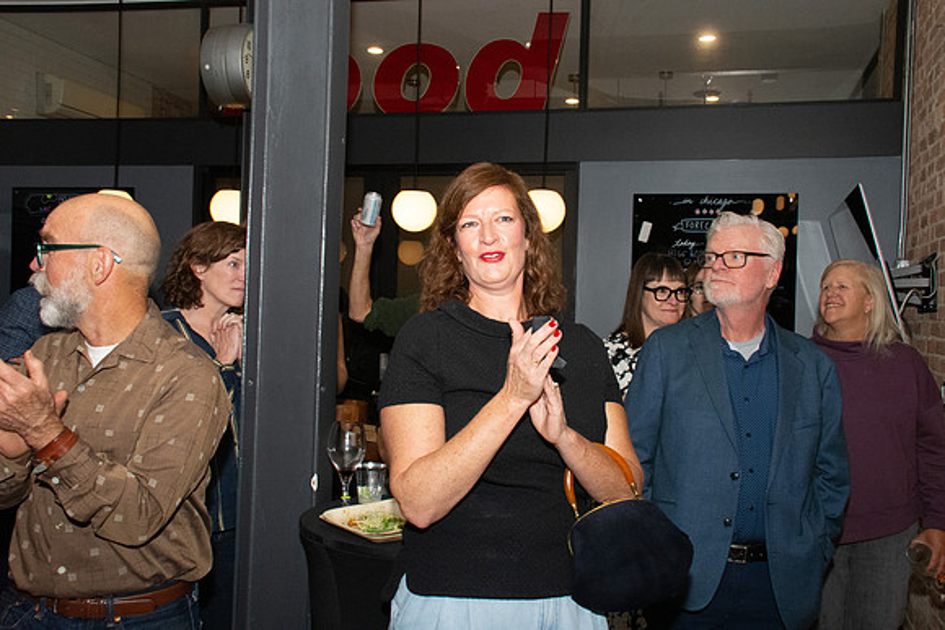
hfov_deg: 51.3
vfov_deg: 35.5
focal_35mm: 38
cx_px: 472
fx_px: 985
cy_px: 315
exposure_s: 1/200
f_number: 10
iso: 5000
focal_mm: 25
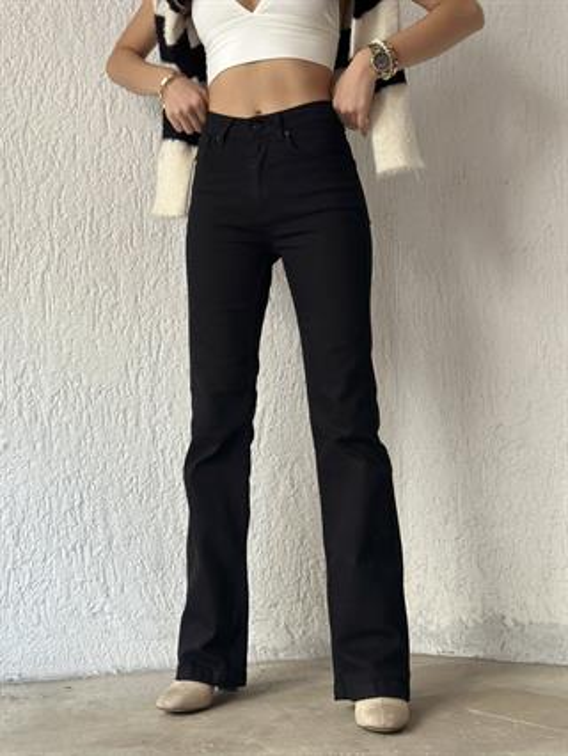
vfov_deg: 39.6
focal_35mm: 48
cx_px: 284
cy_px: 378
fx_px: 1049
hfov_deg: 30.3
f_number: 1.78
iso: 200
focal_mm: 6.86
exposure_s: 1/60
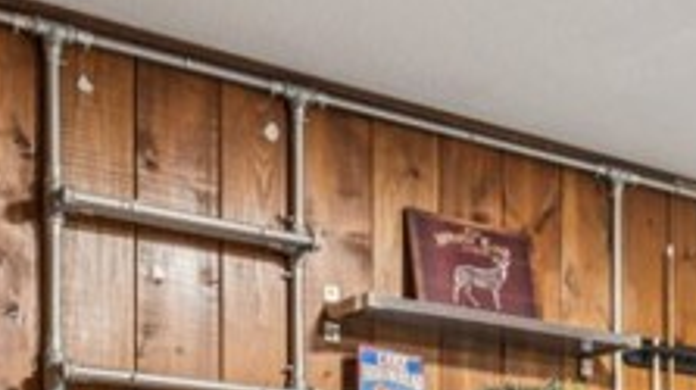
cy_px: 608
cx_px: 793
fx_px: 1446
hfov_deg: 24.9
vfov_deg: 14.2
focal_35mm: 78
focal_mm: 16.3
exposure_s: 8
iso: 100
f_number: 22
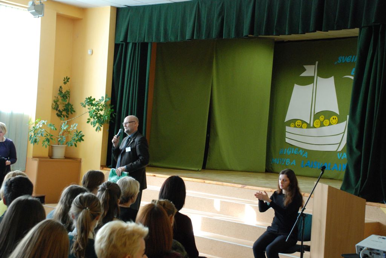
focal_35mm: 66
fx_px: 708
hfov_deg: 30.5
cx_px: 193
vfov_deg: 20.7
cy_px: 129
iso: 1250
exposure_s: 1/80
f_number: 4.8
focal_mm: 44
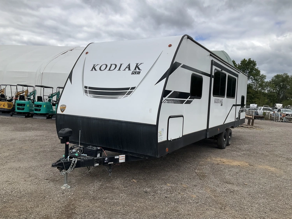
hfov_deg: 61.6
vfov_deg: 48.3
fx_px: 245
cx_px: 146
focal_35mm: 29
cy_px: 110
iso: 25
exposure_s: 1/2320
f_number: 1.8
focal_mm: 3
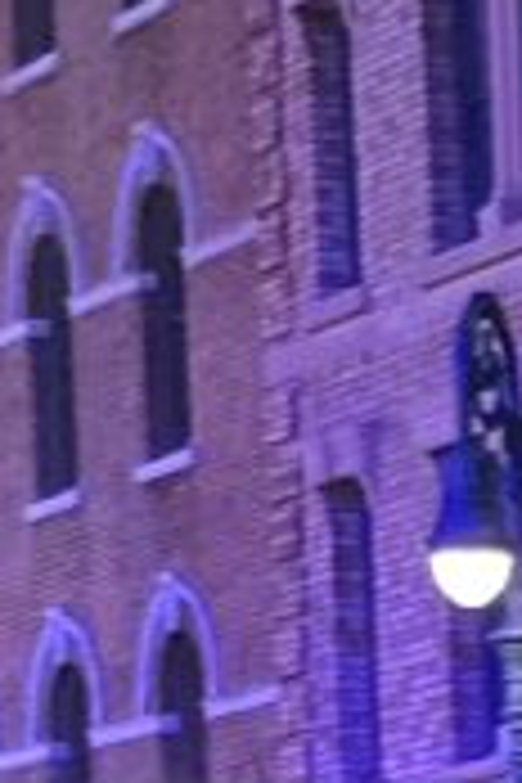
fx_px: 6394
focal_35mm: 294
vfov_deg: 6.7
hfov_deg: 4.5
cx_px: 1404
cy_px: 1683
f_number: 1.78
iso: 640
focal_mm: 6.86
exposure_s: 1/30
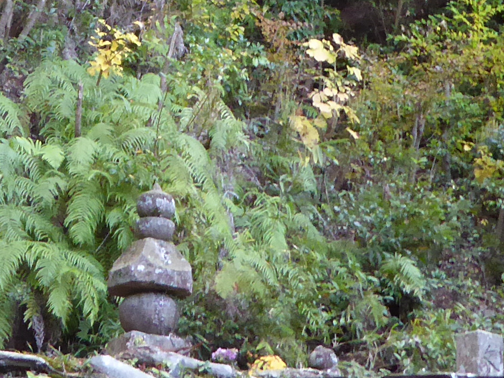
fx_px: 1645
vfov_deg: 12.8
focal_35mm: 113
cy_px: -66
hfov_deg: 17.3
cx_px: 123
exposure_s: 1/50
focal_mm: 4.3
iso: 400
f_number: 3.3
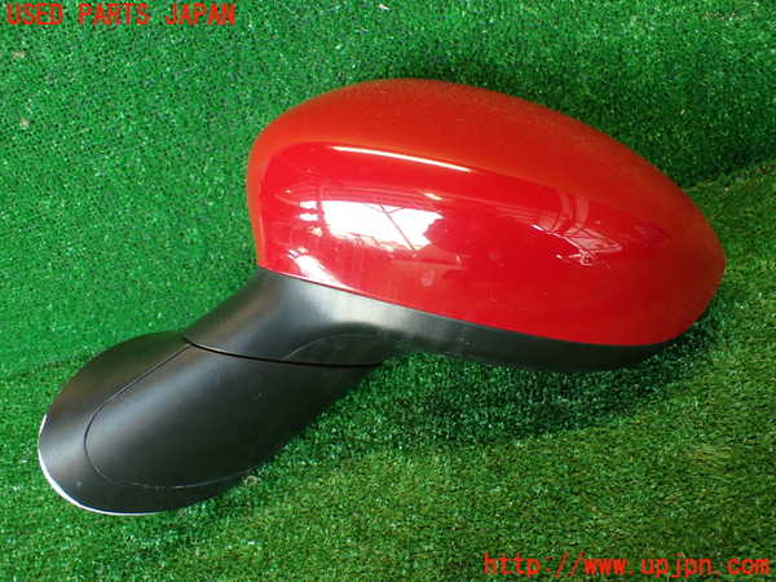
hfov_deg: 56.8
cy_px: 291
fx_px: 717
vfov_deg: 44.2
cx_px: 388
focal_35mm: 32
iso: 200
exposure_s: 1/30
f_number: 2.4
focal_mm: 5.79
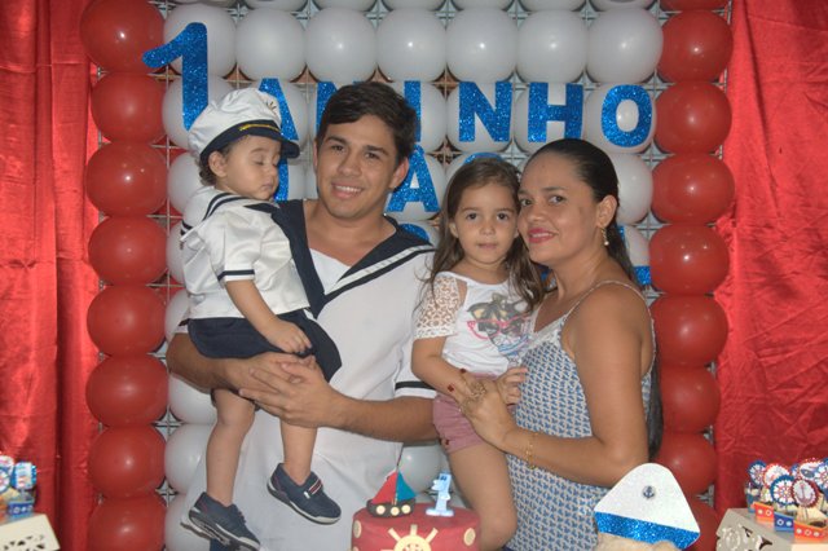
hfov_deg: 37.9
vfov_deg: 25.7
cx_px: 414
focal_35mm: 52
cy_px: 276
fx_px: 1207
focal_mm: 35
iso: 800
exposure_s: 1/60
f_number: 4.5
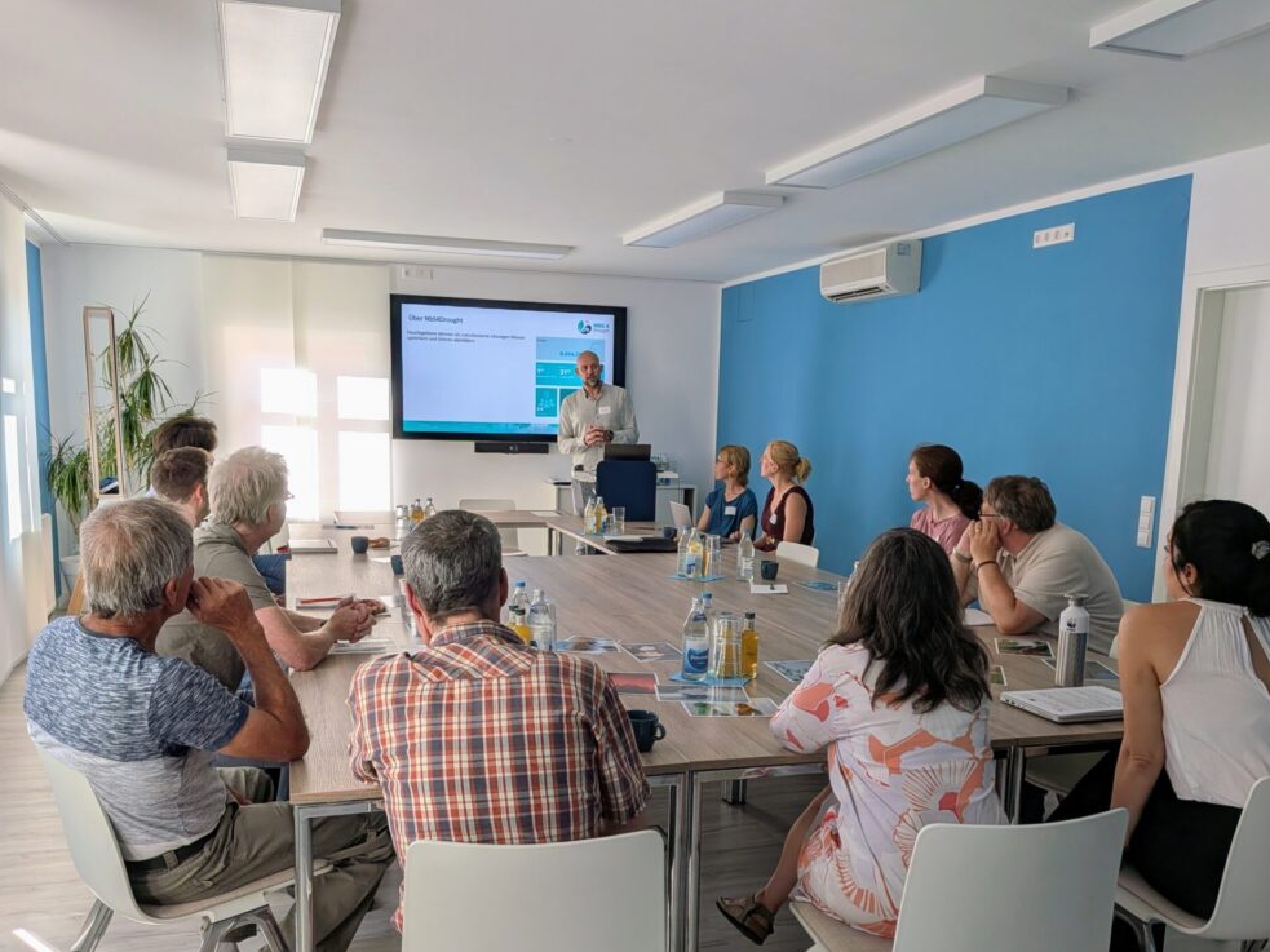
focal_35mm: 25
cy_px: 493
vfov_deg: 54.9
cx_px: 654
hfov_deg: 69.4
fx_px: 917
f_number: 1.7
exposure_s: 1/175
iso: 25
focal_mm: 4.53
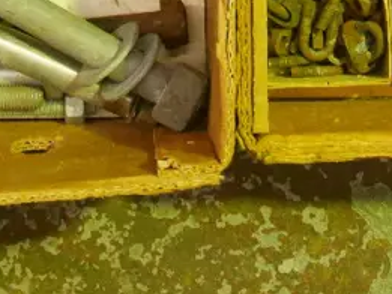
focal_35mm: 165
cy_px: -278
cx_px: 189
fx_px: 1869
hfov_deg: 12.0
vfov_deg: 8.6
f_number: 4.7
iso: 3200
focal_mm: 21
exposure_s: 1/80
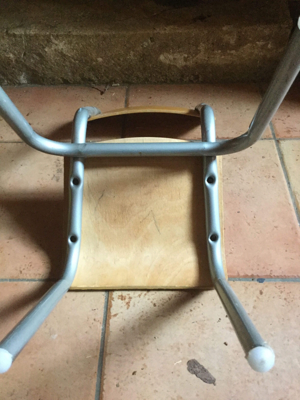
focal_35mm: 31
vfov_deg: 58.4
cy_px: 200
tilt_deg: -52.9
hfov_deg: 45.4
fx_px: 358
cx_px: 150
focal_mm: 3.3
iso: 250
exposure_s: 1/17
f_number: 2.4
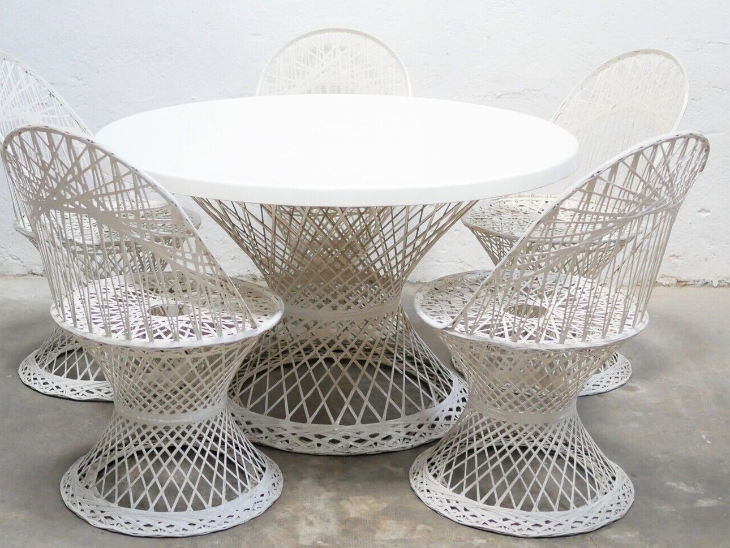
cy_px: 191
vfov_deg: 23.6
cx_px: 283
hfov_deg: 31.1
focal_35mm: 62
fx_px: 1308
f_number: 1.7
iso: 2000
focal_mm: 20
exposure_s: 1/60
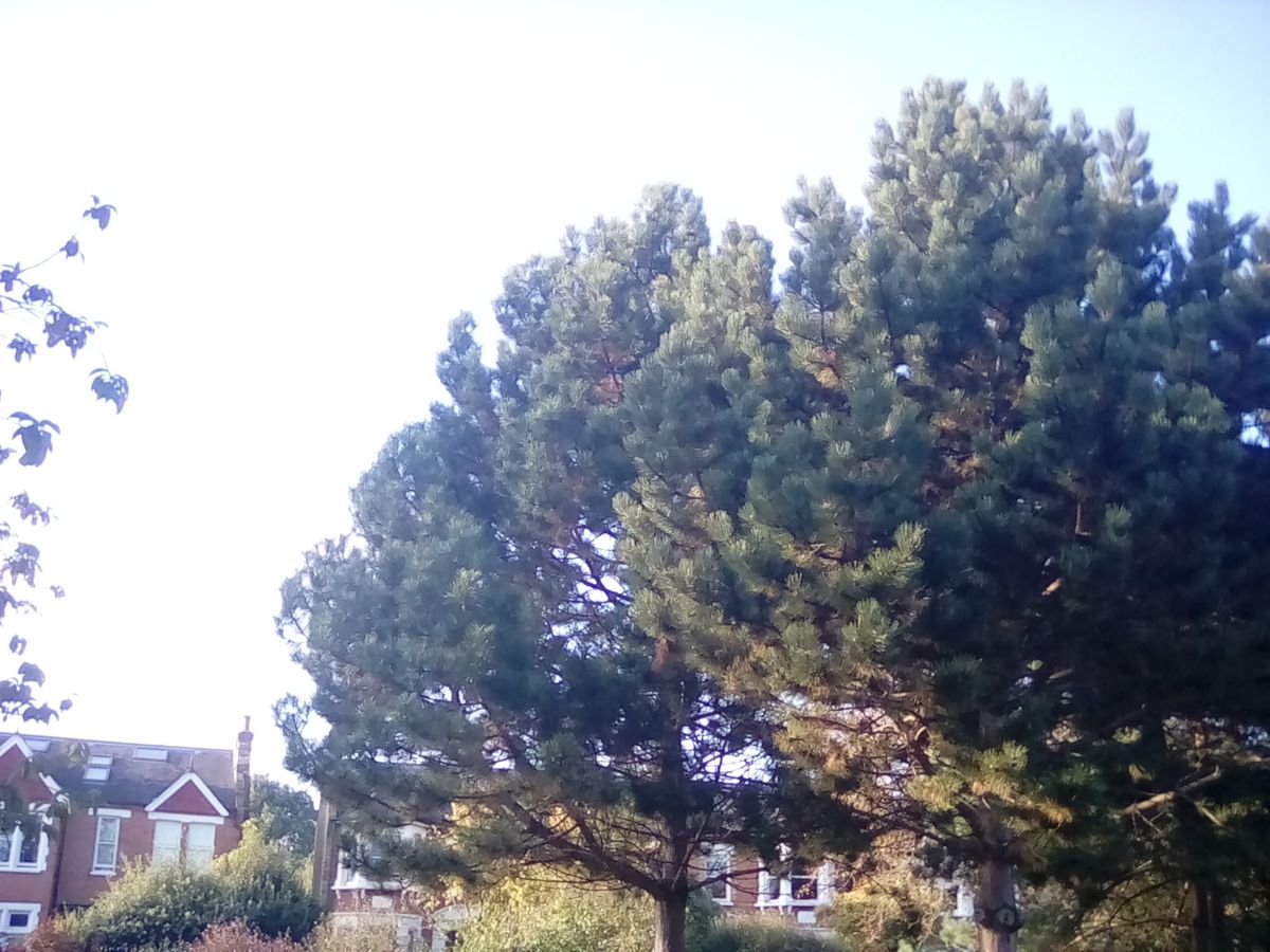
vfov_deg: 36.8
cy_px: 476
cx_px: 635
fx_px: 1431
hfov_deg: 47.9
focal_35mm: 39
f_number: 2.8
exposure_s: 1/99.9
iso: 63
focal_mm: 3.1
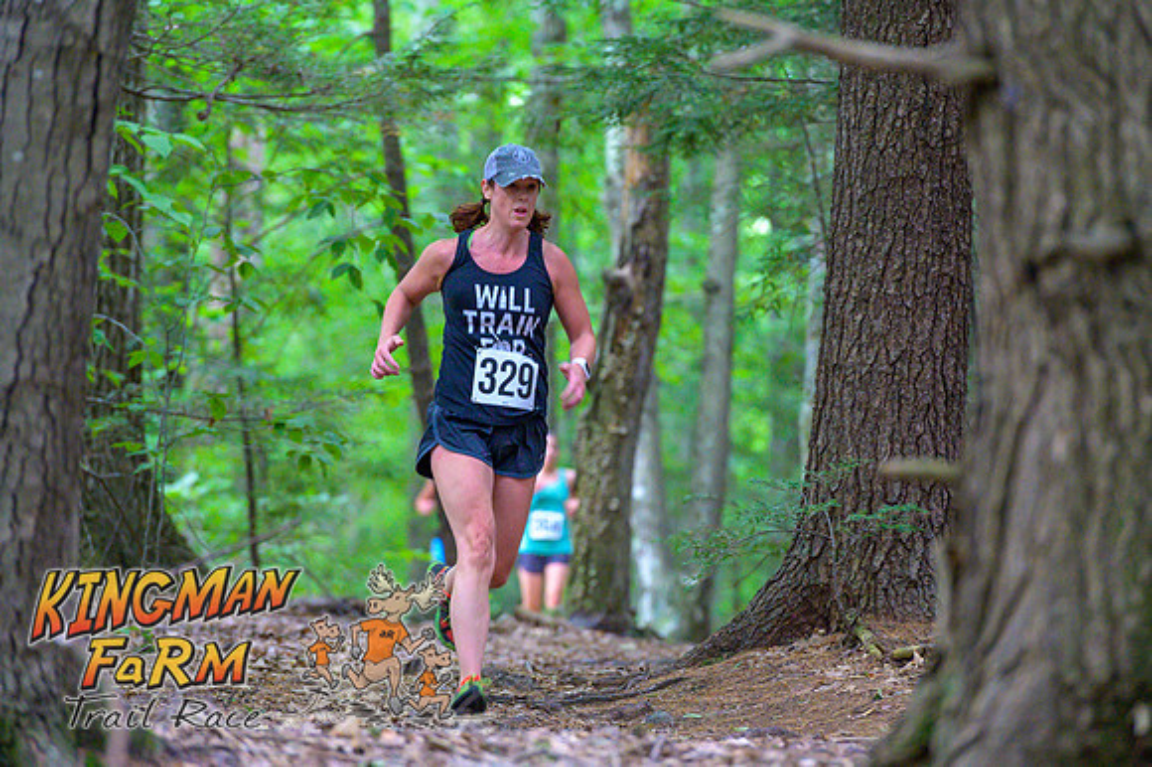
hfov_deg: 10.3
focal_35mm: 200
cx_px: 576
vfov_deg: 6.9
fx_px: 6396
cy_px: 384
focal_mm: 200
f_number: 4
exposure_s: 1/200
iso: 8000
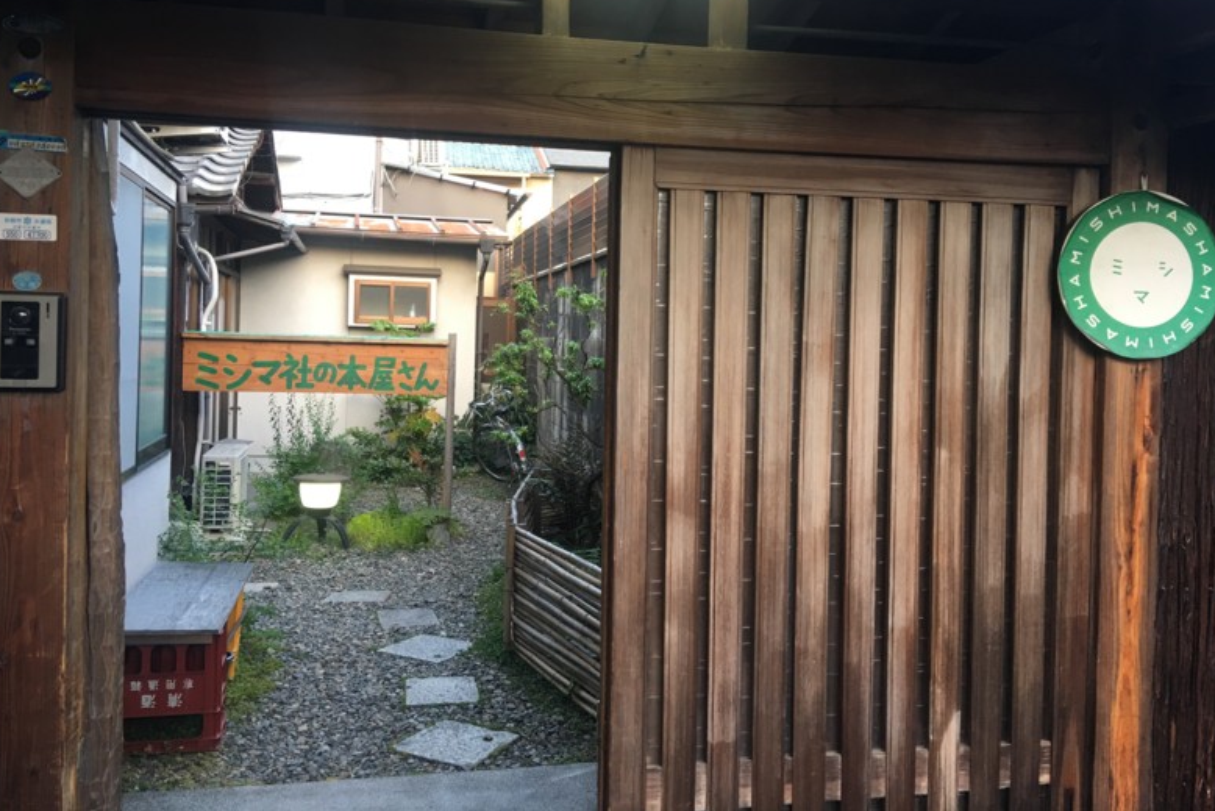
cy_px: 345
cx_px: 601
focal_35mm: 31
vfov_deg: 42.2
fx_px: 1046
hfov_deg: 60.3
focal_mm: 4.15
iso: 25
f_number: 2.2
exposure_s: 1/15
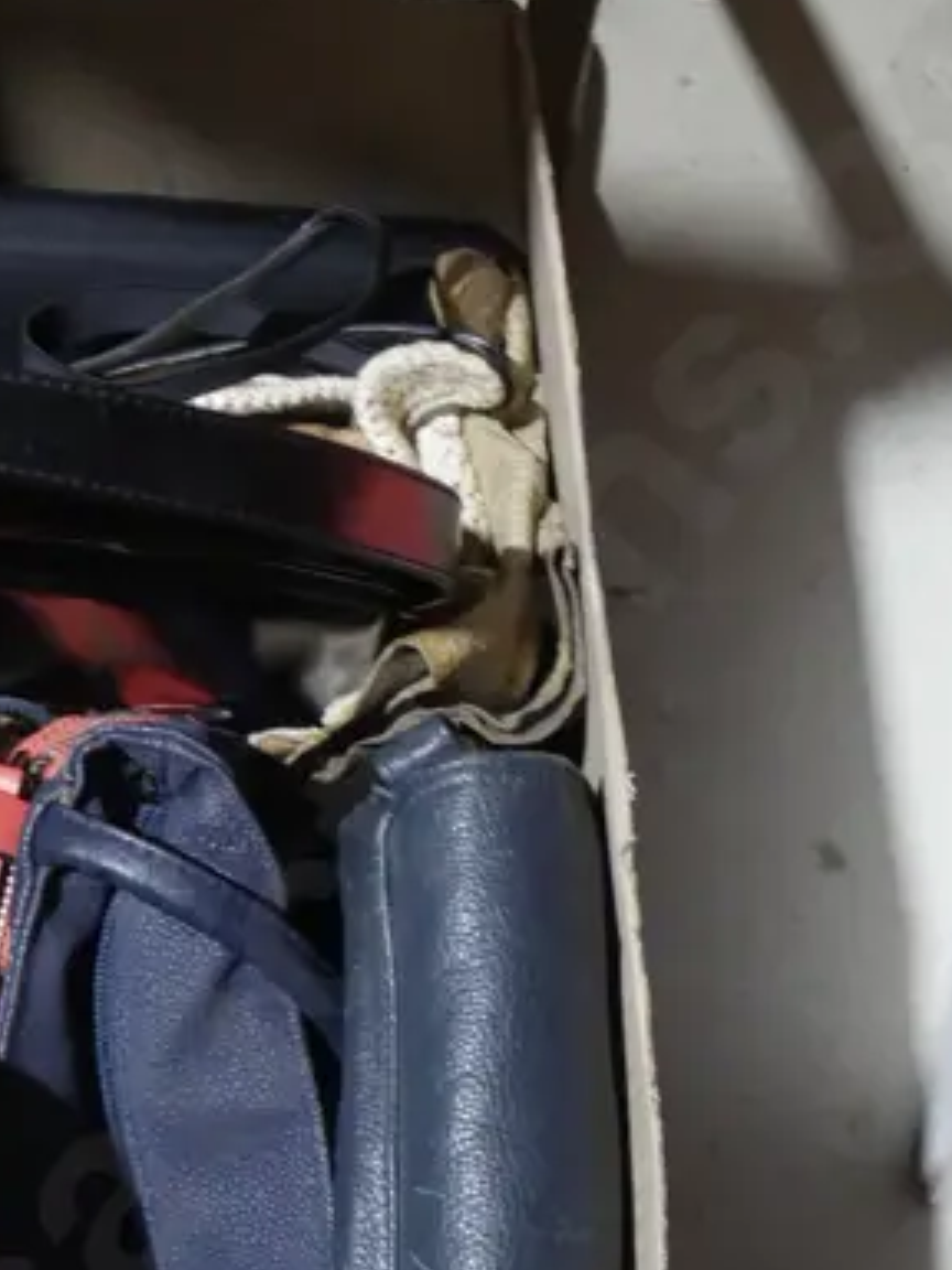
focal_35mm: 80
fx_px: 2934
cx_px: 235
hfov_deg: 18.3
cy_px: 1048
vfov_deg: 24.0
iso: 640
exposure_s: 1/60
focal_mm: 15
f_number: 3.6
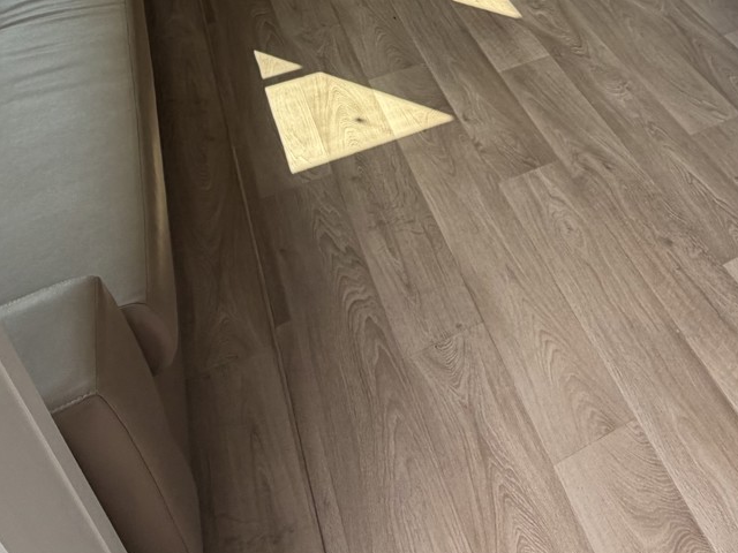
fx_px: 746
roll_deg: -1.1
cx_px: 496
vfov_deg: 33.5
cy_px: -103
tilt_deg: -28.8
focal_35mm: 35
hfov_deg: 51.6
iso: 80
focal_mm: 2.22
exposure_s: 1/121
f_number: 2.2
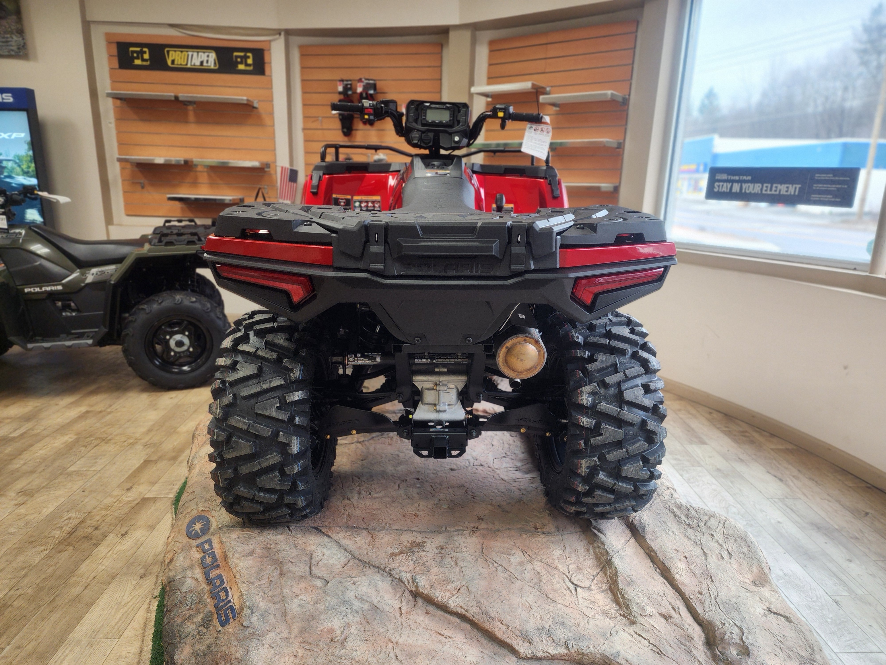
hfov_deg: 73.9
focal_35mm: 23
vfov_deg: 58.9
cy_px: 332
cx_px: 443
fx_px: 589
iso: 250
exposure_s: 1/120
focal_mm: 6.4
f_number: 1.8
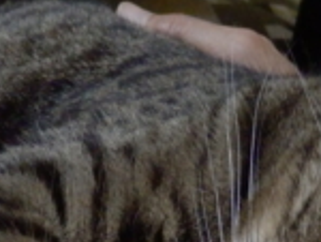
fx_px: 697
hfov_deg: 25.9
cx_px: 201
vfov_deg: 19.0
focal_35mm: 75
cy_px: 253
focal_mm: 4.5
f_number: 3
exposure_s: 1/20
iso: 1600
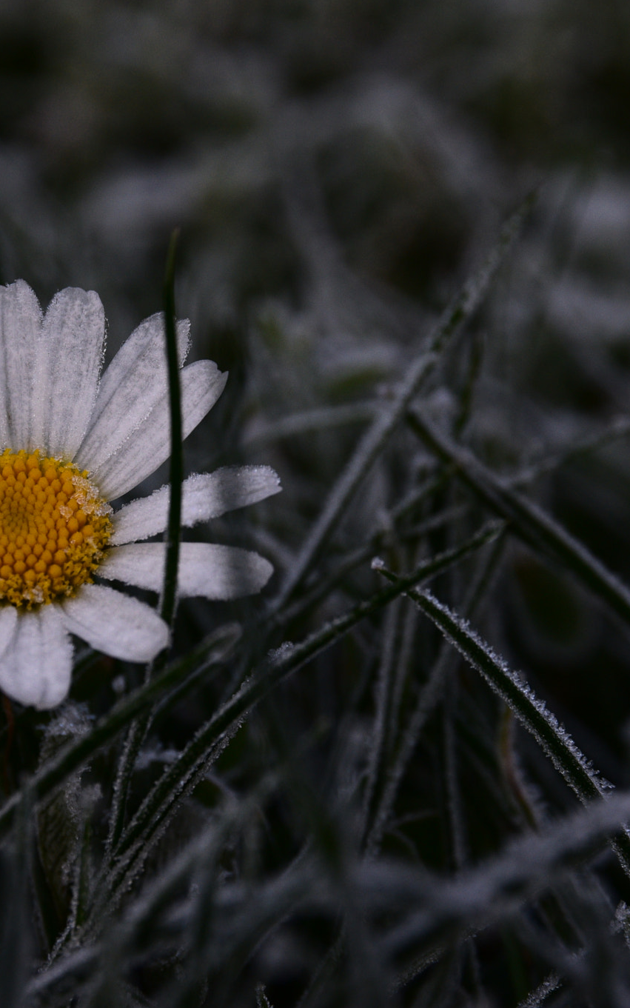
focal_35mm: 161
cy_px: 504
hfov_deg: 8.1
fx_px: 4421
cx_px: 220
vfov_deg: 13.0
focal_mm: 70
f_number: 10
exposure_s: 1/320
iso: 400
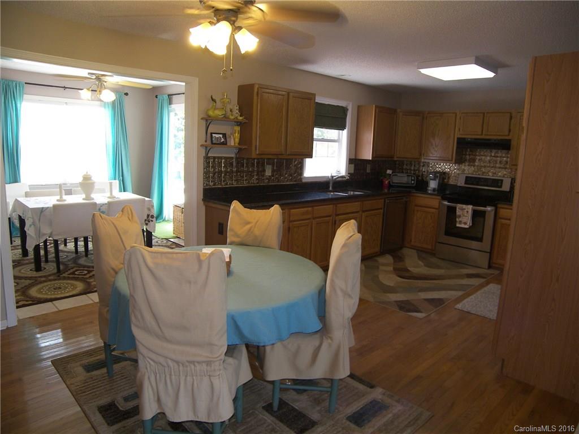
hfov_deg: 71.6
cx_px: 290
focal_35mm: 24
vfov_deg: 56.8
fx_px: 401
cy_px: 217
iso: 100
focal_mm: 5
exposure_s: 1/40
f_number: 2.8
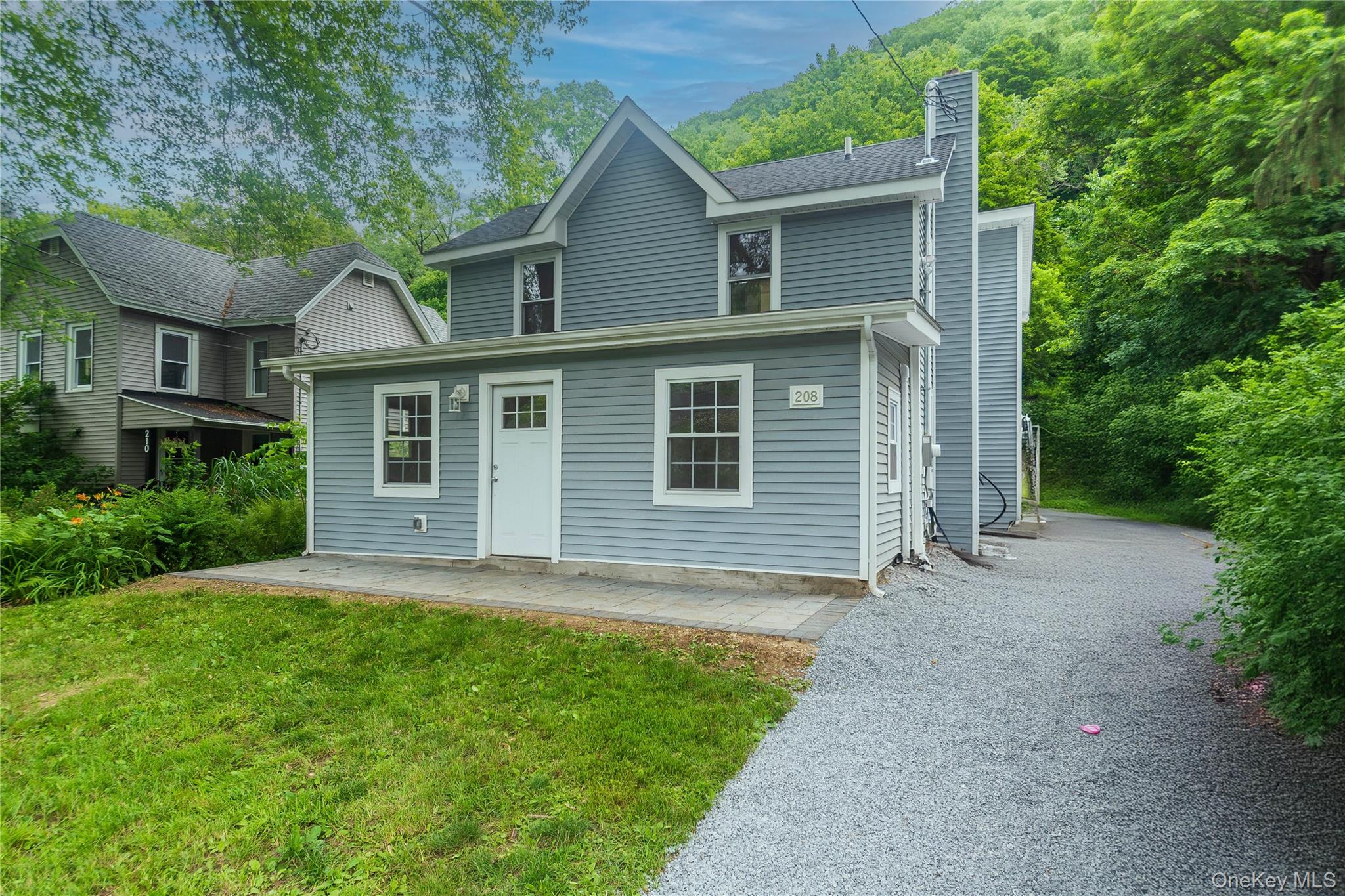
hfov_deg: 90.0
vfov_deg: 67.4
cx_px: 672
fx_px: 672
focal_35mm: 18
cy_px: 448
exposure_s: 1/125
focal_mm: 12
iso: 100
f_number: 5.6
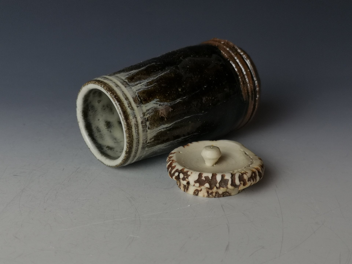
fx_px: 498
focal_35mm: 49
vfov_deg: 29.7
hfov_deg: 38.9
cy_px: 132
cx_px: 176
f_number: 1.8
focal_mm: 3.95
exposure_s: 1/60
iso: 80
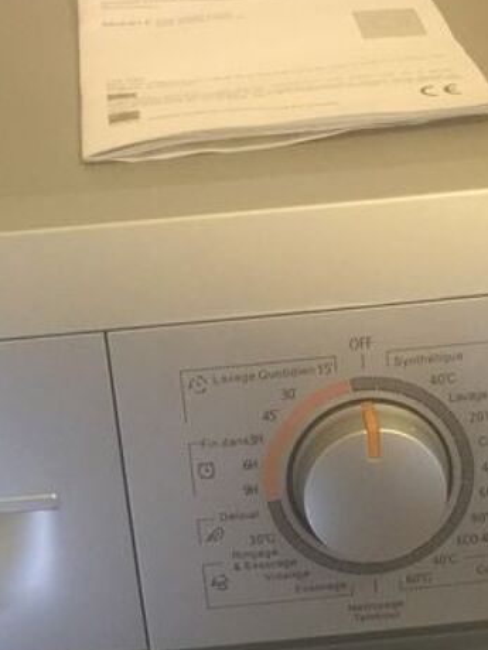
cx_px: 298
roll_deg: +5.4
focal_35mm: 84
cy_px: 584
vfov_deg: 22.7
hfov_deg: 17.5
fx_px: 1579
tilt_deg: -33.5
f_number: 2.2
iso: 125
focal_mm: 4.15
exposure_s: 1/8
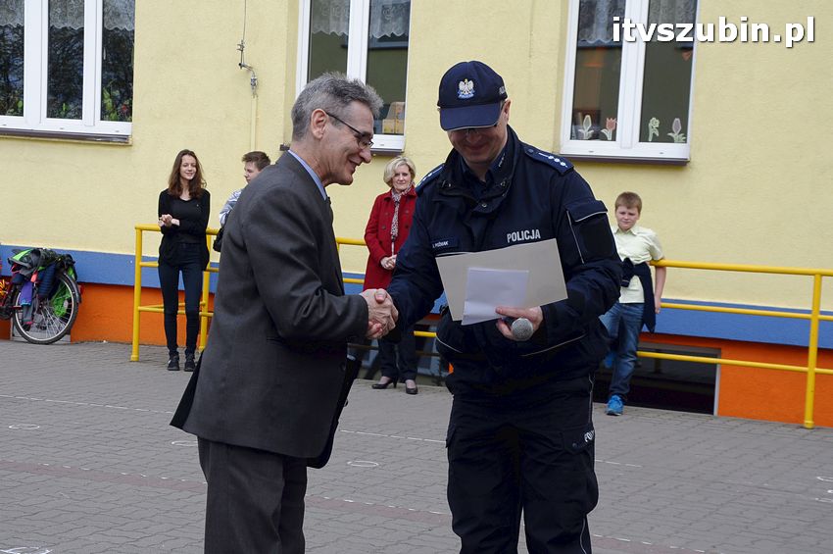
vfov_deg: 18.9
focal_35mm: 72
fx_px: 1664
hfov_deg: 28.1
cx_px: 416
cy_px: 277
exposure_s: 1/400
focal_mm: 48
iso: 500
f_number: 10
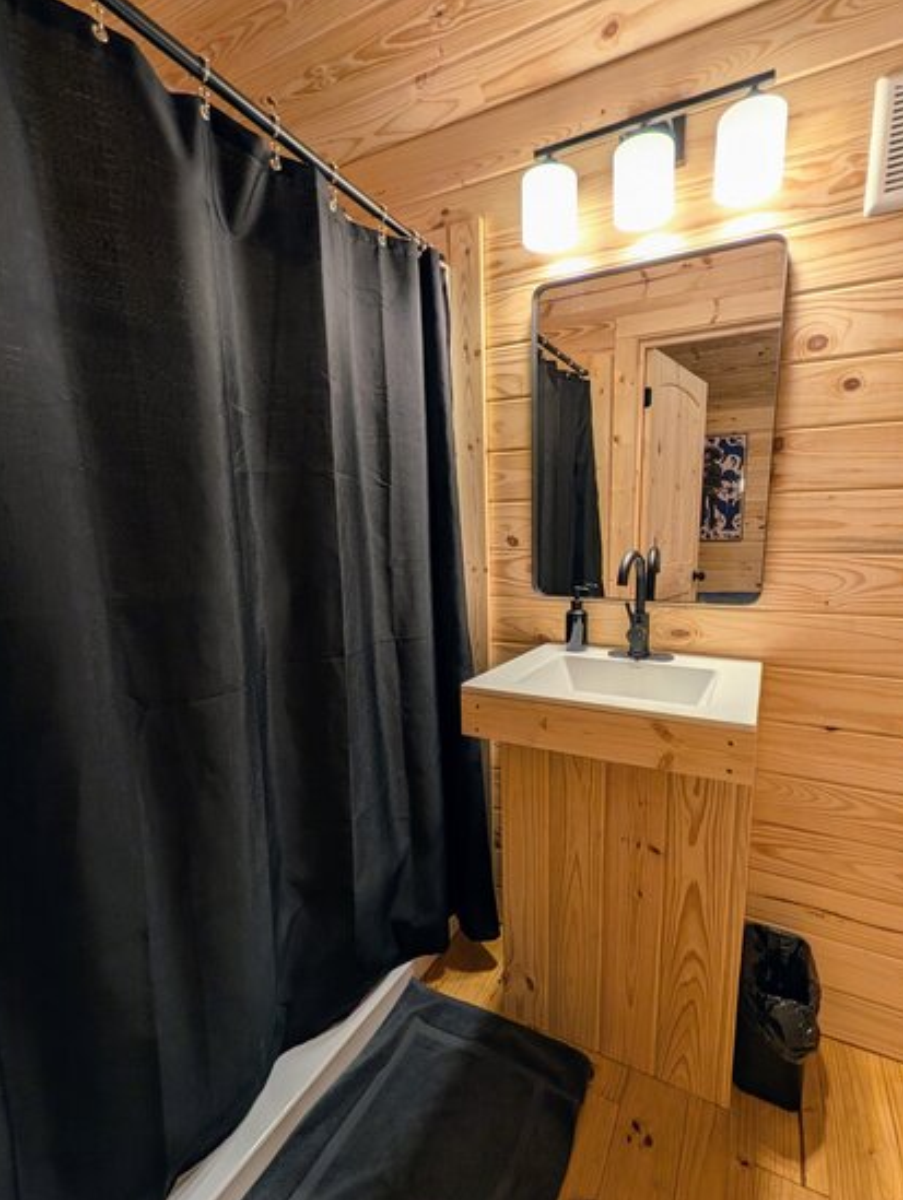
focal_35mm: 14
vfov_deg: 101.9
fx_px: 486
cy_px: 627
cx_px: 516
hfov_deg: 85.2
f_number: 1.7
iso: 48
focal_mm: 2.02
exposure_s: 1/120
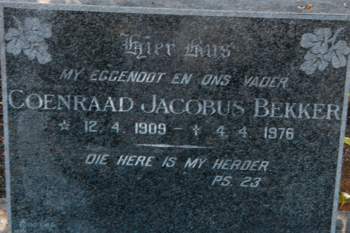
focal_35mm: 138
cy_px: 116
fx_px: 1341
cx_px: 175
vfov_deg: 9.9
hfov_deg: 14.9
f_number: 22
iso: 1600
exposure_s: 1/25
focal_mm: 92
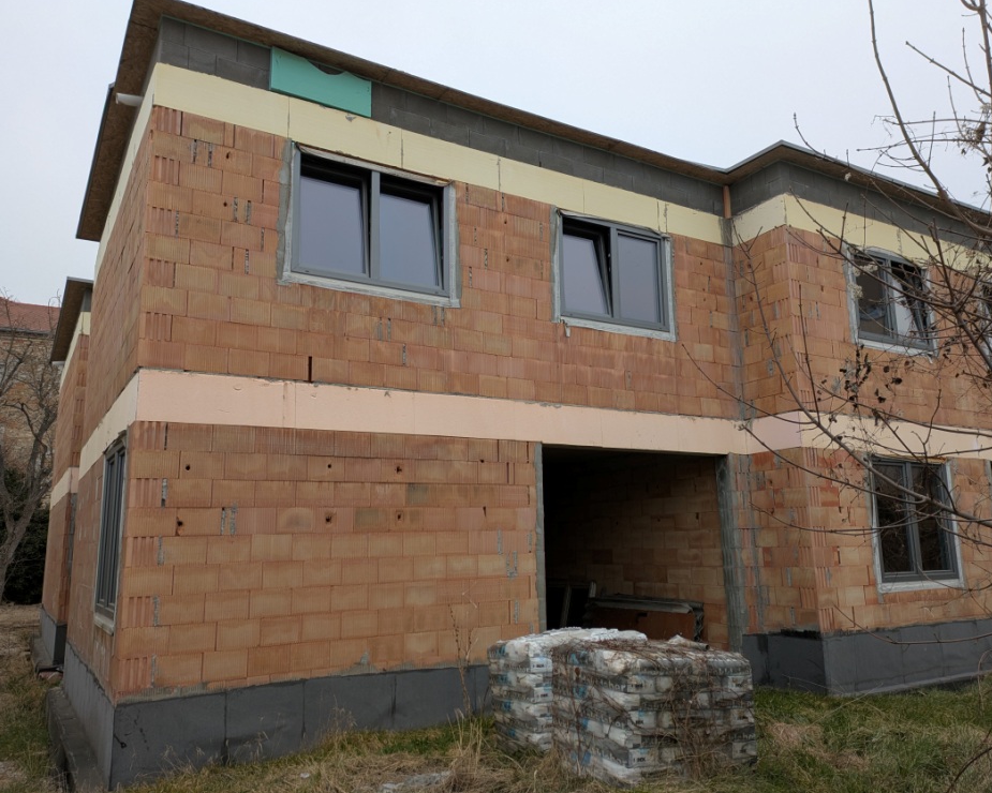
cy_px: 396
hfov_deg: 64.0
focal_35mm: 27
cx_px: 514
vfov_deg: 53.2
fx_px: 793
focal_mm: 5.43
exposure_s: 1/551
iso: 46
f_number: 1.89
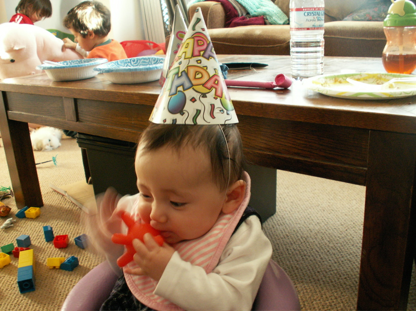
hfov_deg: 52.6
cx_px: 208
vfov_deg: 40.7
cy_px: 156
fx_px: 420
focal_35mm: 35
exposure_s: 1/20
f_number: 2.8
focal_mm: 5.86
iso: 160
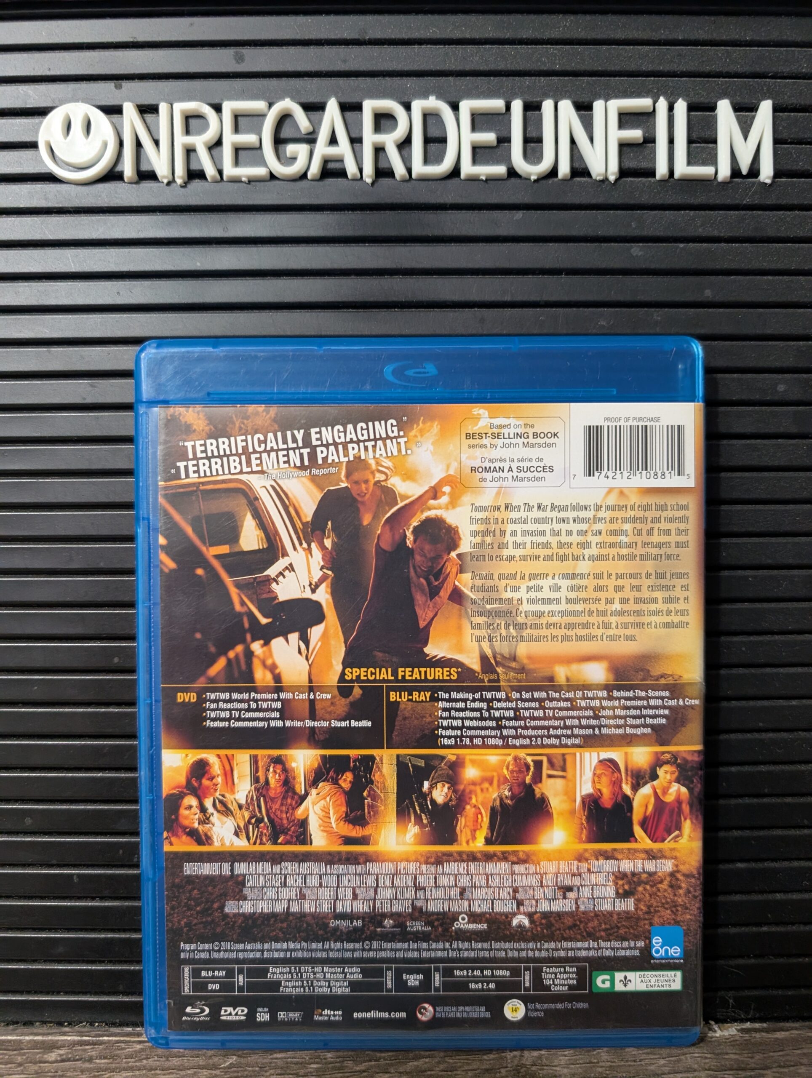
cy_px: 539
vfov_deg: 71.5
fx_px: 749
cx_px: 406
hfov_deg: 56.9
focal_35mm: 24
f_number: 1.68
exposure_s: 1/120
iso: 926
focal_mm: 6.9
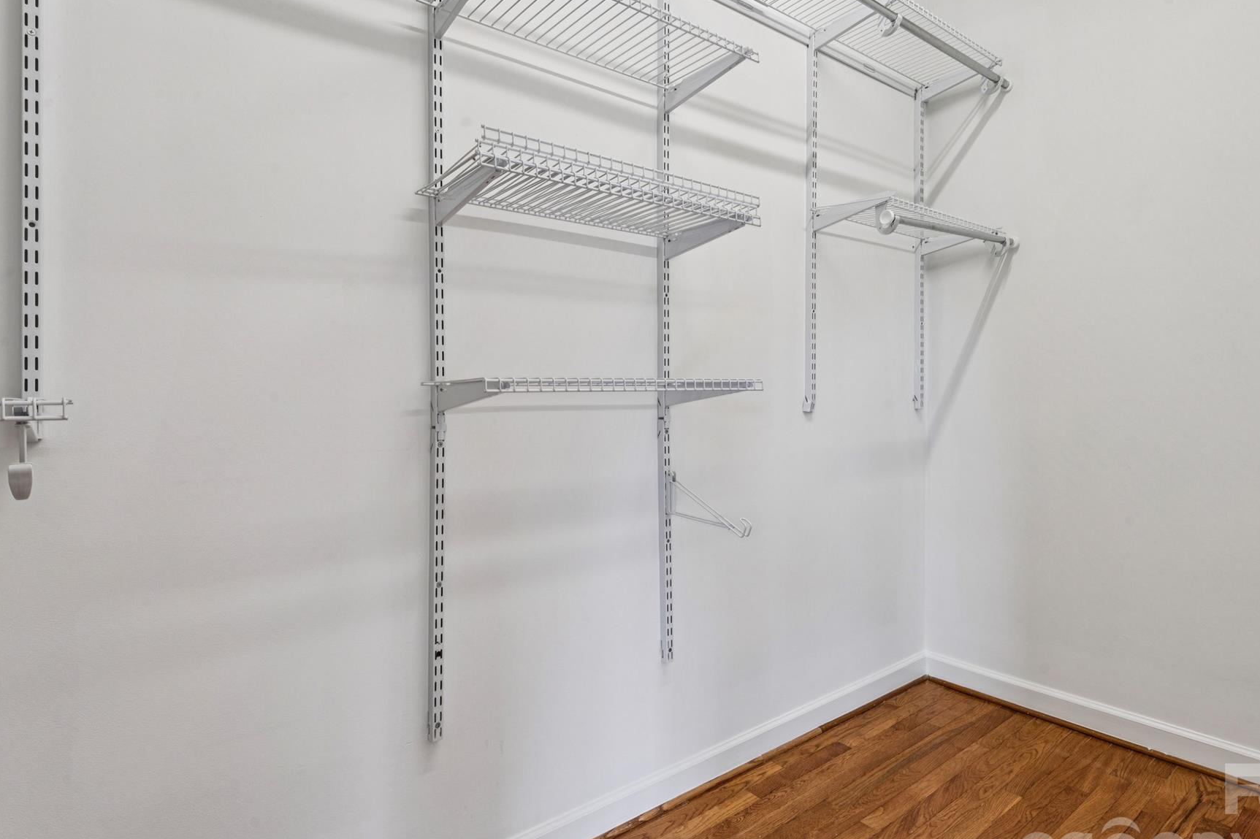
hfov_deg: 84.4
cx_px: 710
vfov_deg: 62.6
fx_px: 690
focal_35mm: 20
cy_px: 409
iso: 200
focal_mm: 16.6
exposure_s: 1/4
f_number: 13
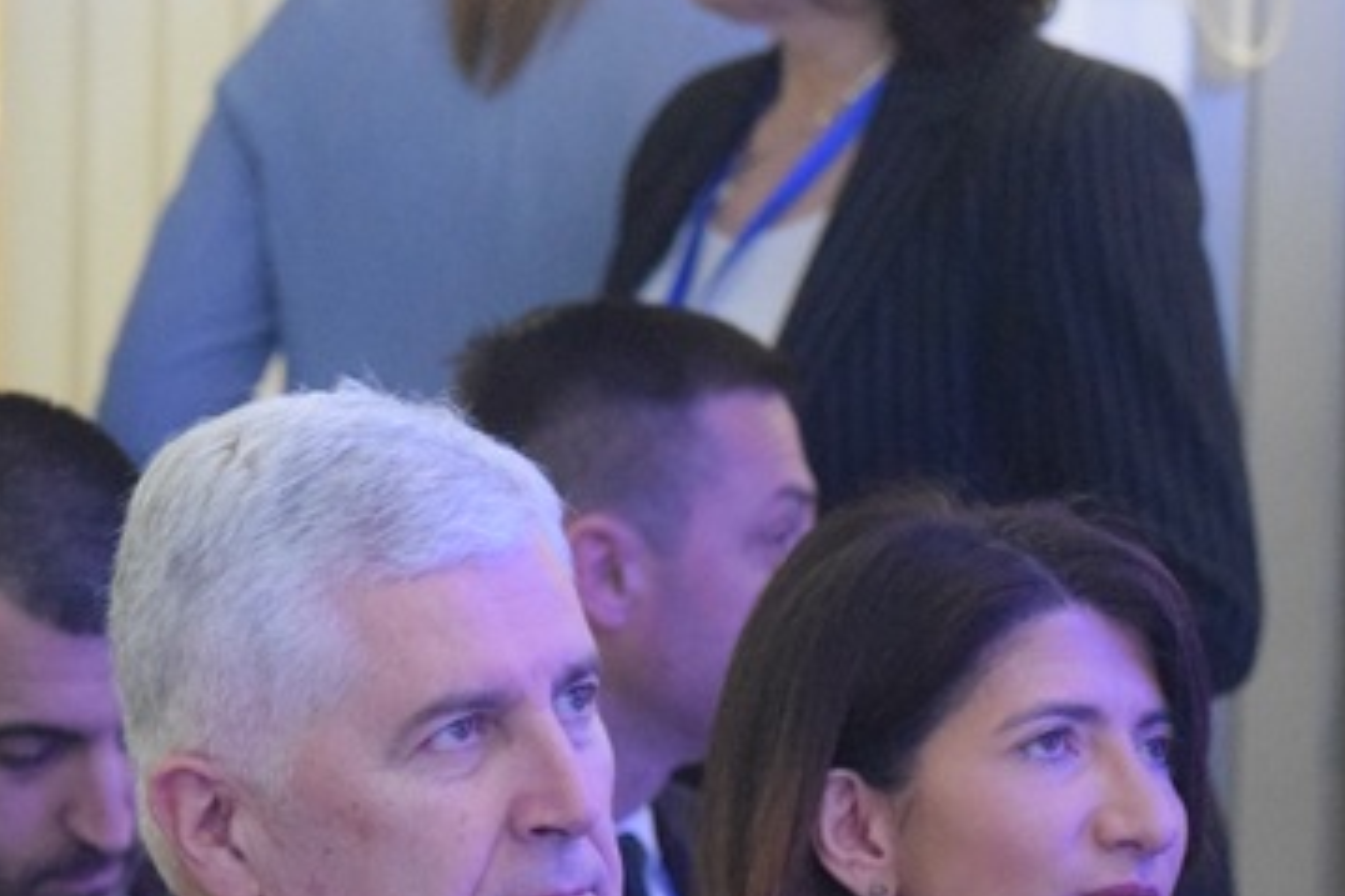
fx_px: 15460
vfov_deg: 3.3
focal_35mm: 414
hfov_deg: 5.0
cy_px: 1057
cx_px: 532
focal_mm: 110
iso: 6400
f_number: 4.5
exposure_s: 1/160
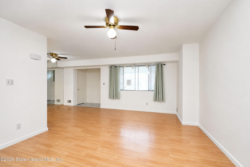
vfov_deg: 77.3
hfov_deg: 100.4
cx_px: 125
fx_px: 104
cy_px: 84
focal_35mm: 15
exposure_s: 1/80
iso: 1600
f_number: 8
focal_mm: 10
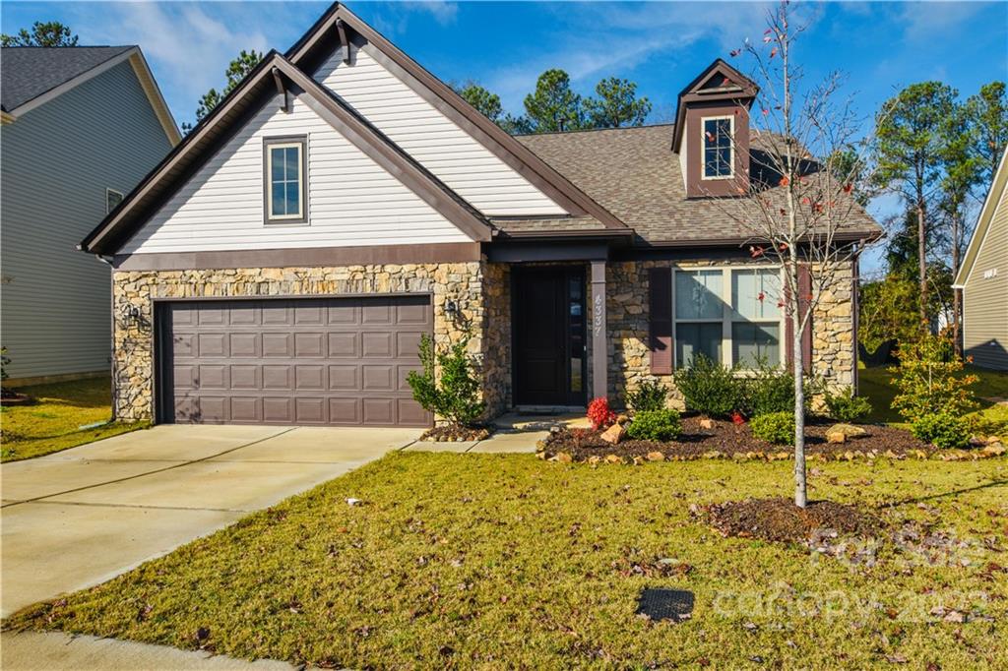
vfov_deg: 53.1
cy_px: 336
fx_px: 672
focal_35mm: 24
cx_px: 504
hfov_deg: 73.8
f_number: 11
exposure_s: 1/200
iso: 100
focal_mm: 16
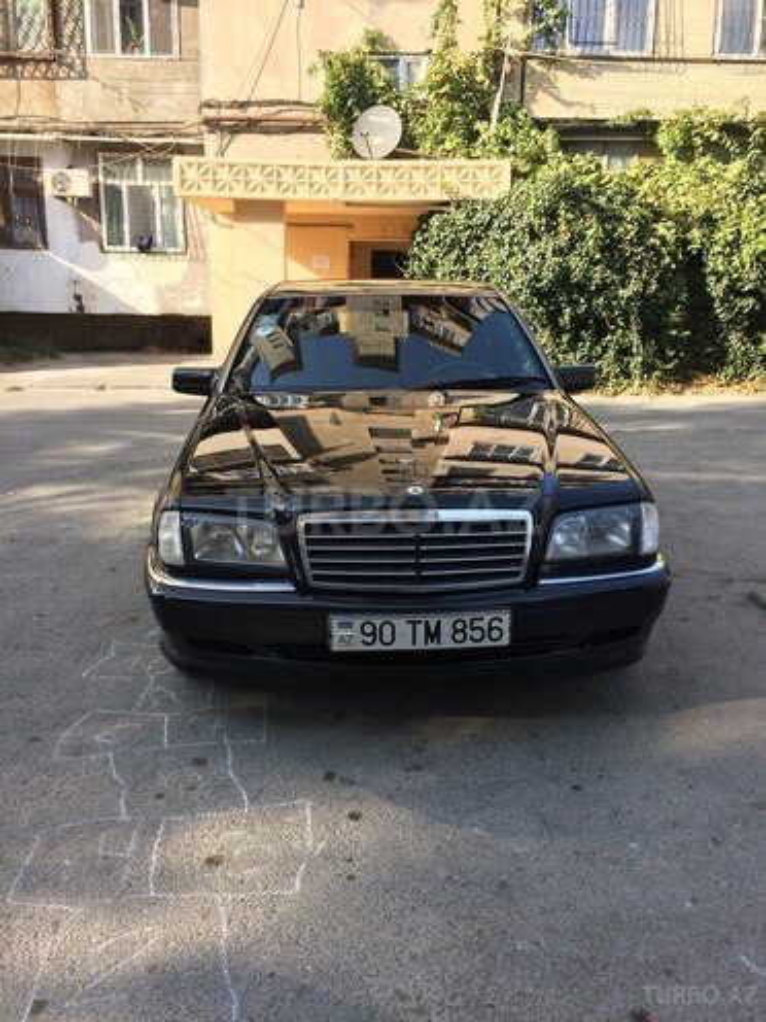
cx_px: 383
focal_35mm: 29
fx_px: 856
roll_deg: +0.2
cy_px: 511
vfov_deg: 61.7
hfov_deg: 48.2
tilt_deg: -14.3
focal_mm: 4.15
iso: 32
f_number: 2.2
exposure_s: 1/500
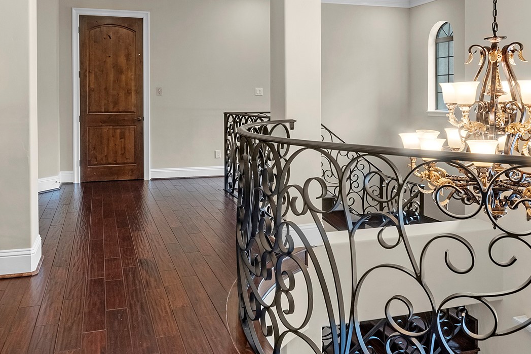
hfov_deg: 63.6
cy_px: 91
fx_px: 428
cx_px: 250
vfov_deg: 43.6
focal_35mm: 29
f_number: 9
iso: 250
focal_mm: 14
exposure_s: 1/20
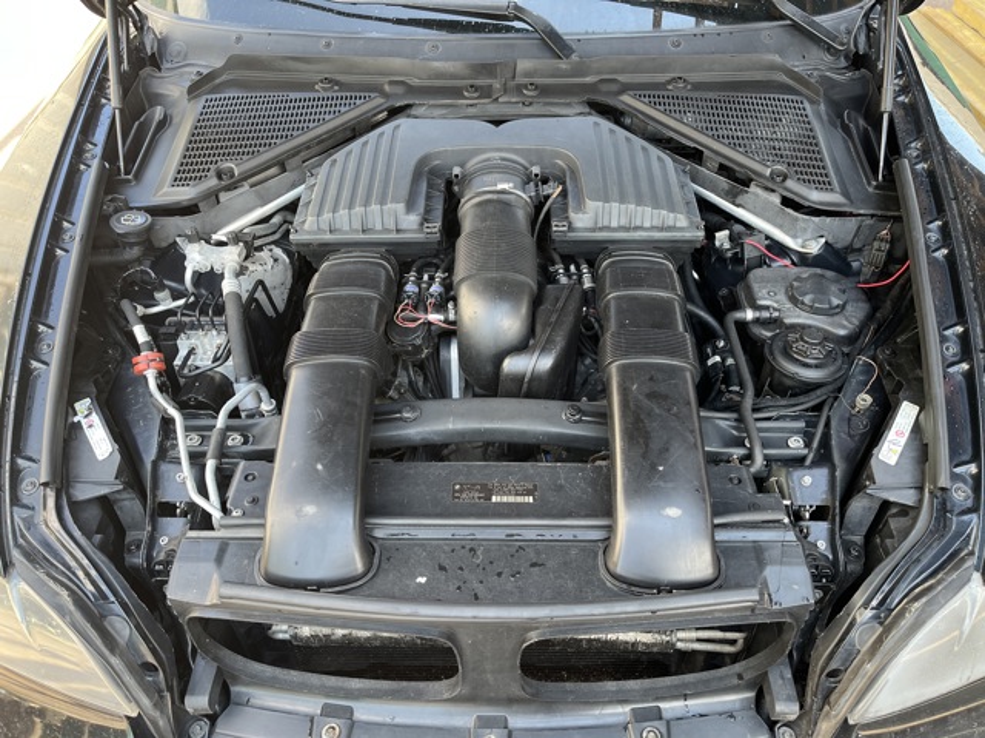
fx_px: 739
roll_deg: +4.7
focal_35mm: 26
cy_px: 369
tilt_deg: -42.7
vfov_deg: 53.0
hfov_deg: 67.3
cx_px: 492
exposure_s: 1/122
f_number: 1.6
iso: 64
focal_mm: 5.1
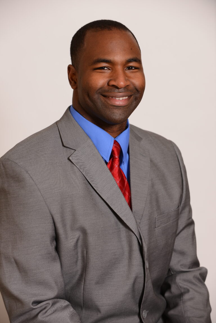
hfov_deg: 13.0
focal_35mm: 105
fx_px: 944
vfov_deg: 19.5
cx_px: 108
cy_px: 162
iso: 200
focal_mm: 105
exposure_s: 1/160
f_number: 5.6
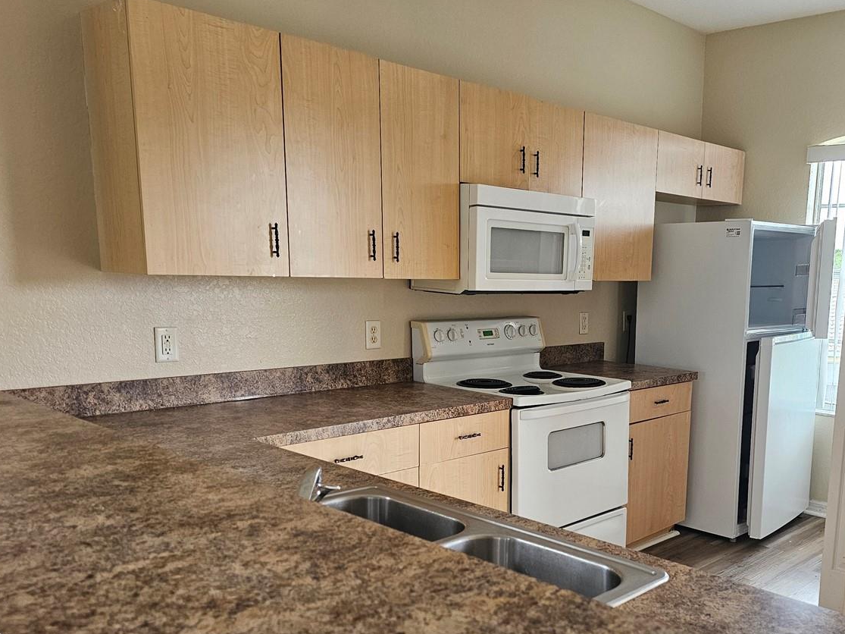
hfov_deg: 54.1
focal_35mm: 33
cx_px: 573
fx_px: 805
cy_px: 425
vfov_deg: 42.3
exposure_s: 1/180
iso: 250
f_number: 1.7
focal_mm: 6.3
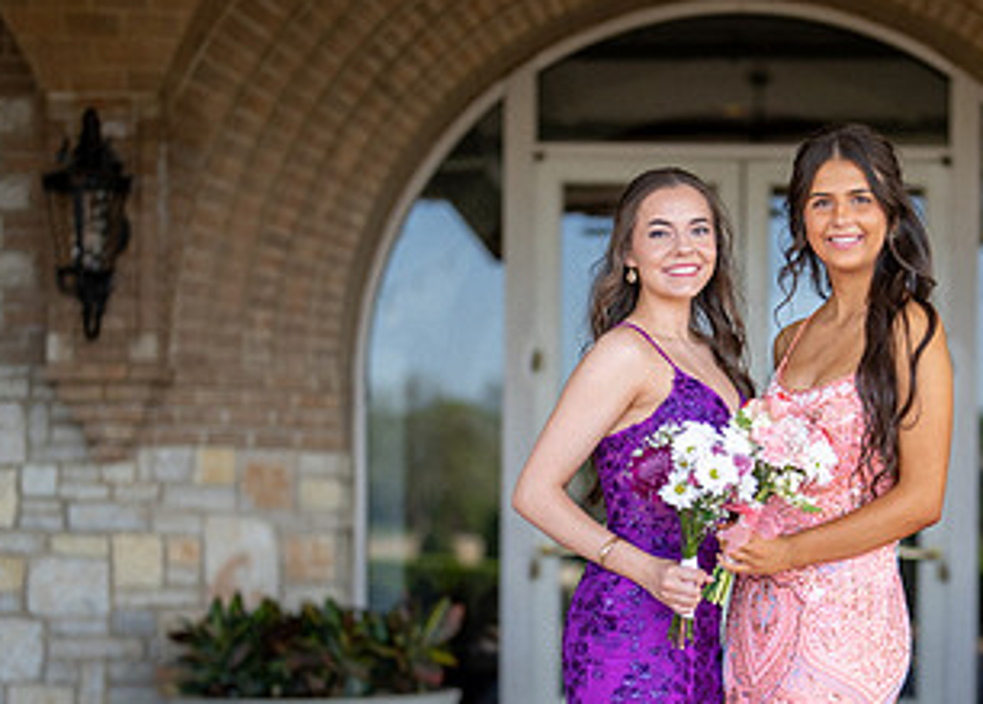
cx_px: 755
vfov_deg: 14.1
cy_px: 608
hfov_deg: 19.6
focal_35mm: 101
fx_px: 2822
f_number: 1.4
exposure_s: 1/1250
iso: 160
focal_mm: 50
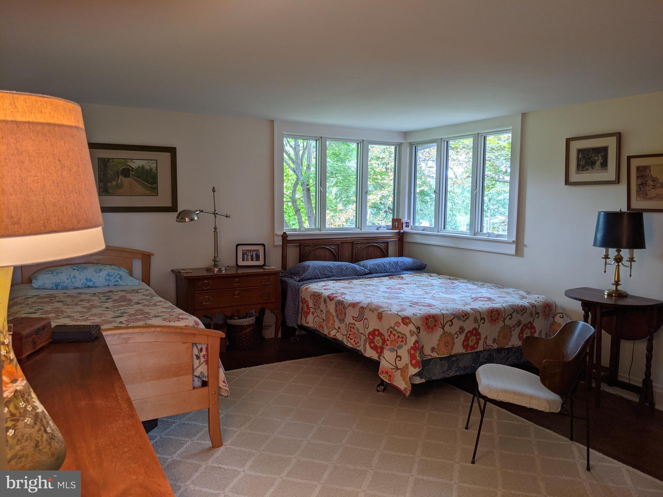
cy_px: 248
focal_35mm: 27
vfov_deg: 51.4
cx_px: 332
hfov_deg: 65.3
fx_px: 517
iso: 68
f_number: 1.8
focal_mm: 4.44
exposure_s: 1/59.9
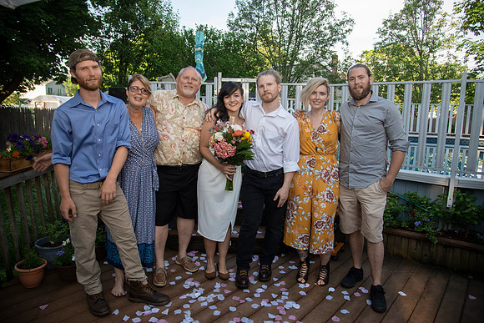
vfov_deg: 53.2
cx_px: 242
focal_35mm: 24
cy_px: 162
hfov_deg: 73.7
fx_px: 323
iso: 100
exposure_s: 1/200
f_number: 4
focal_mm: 24
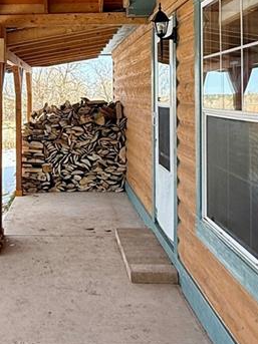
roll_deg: +0.8
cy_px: 84
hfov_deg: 28.7
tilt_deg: +2.1
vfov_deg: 37.9
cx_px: 34
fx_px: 487
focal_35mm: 49
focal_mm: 2.22
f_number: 2.2
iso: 64
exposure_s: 1/482
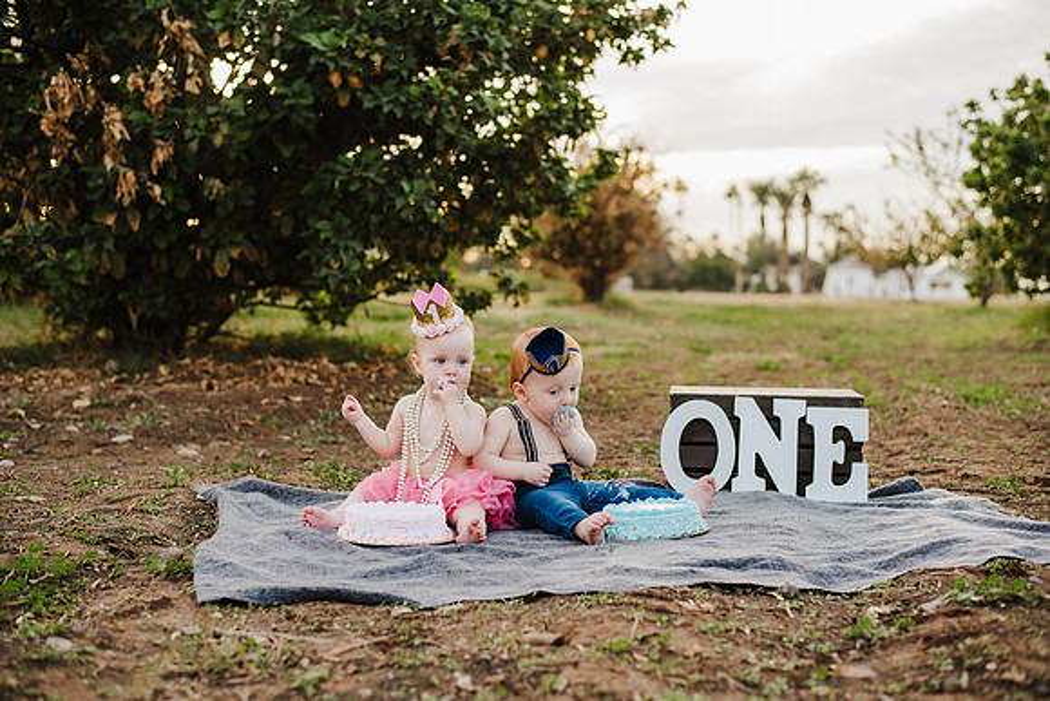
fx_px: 1459
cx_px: 525
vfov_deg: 27.0
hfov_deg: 39.6
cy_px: 350
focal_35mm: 50
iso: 400
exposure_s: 1/500
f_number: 2.8
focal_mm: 50
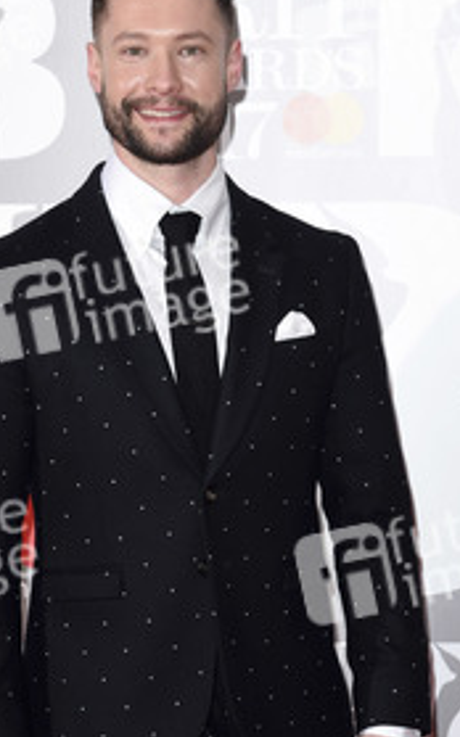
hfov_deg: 9.4
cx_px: 192
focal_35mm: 139
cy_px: 431
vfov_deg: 15.0
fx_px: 2792
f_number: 5.6
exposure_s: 1/250
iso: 400
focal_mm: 95
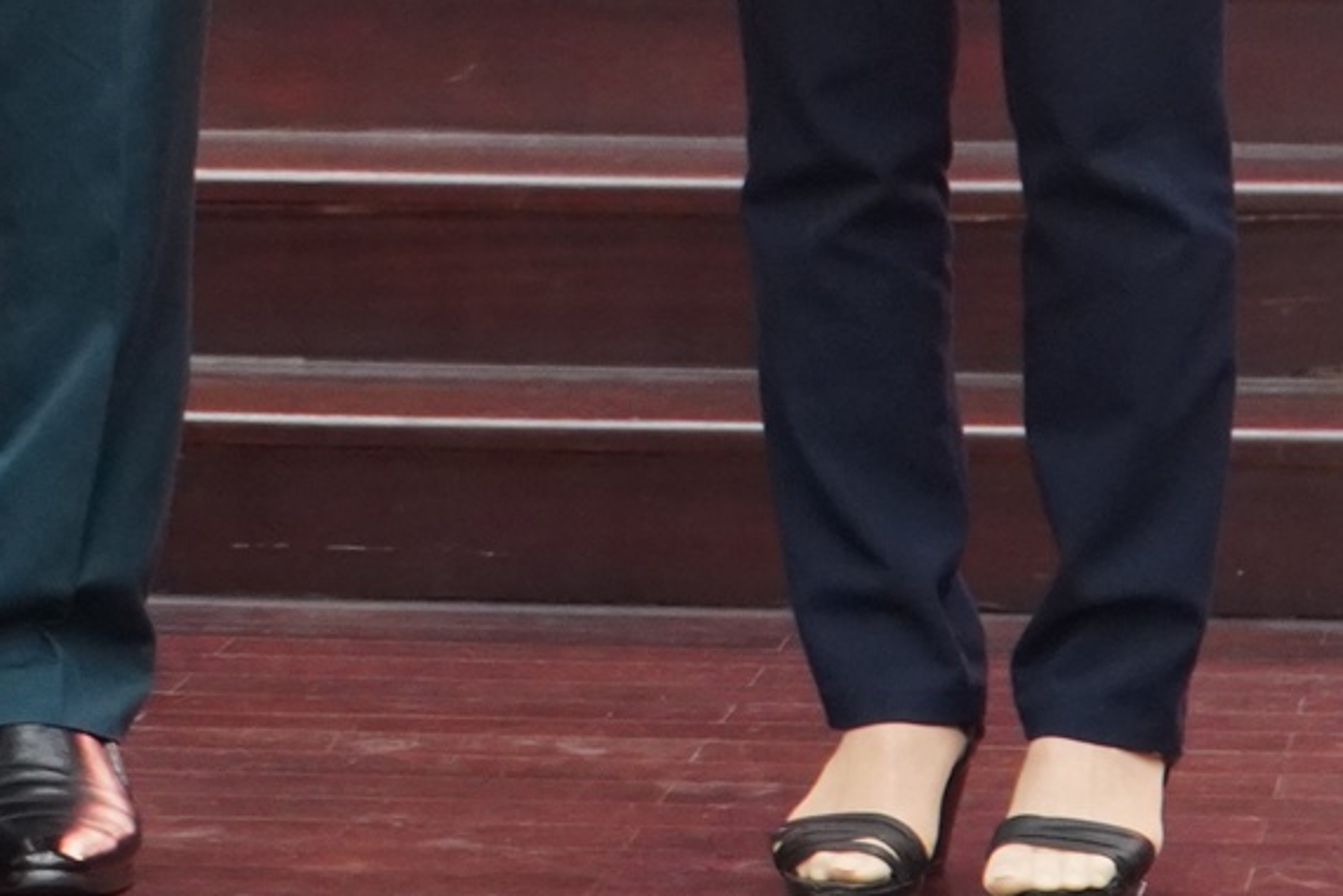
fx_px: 8244
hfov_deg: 9.2
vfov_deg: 6.1
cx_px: -238
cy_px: -645
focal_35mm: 221
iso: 2000
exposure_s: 1/80
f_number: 4
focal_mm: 42
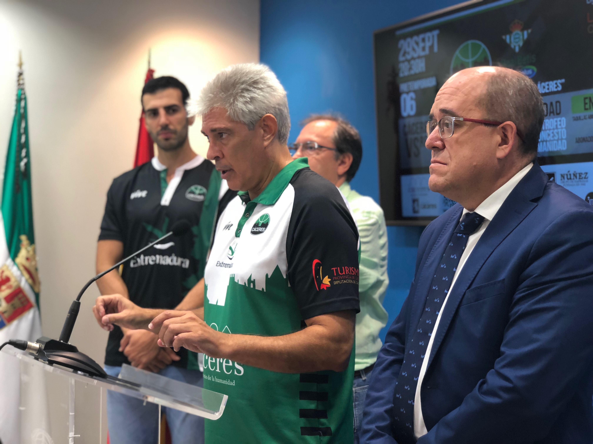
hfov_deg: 36.8
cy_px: 222
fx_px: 891
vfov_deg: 28.0
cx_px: 296
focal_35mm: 52
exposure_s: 1/50
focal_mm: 6
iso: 80
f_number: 2.4
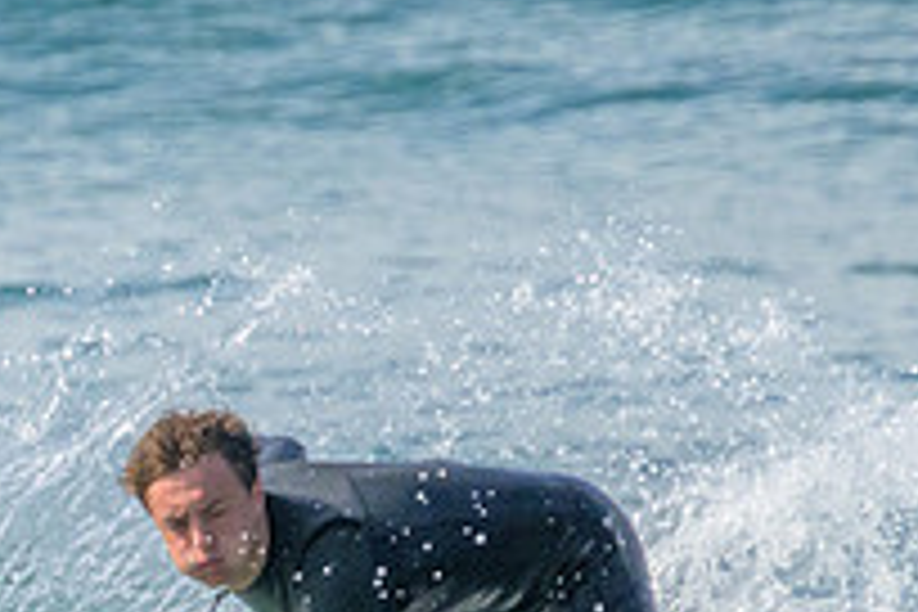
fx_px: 73664
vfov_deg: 0.5
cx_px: 14
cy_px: 562
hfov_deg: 0.7
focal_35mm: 2889
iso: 2500
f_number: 11
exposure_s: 1/1250
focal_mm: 800
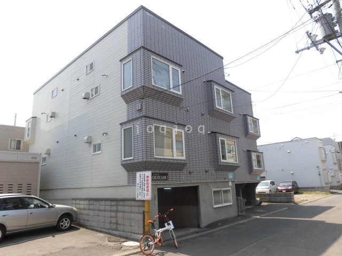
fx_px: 237
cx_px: 171
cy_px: 128
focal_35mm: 24
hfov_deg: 71.6
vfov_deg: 56.8
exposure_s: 1/800
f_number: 3.1
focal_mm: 4.3
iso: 100
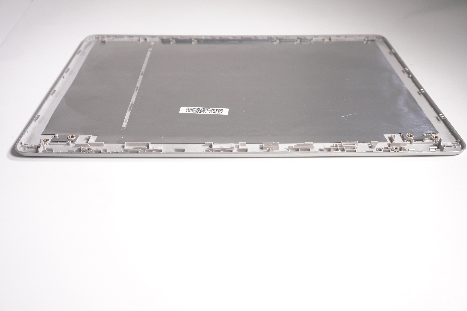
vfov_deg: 38.3
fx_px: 447
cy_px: 156
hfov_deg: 55.1
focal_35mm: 34
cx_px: 234
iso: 640
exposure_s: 1/200
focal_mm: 23
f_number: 5
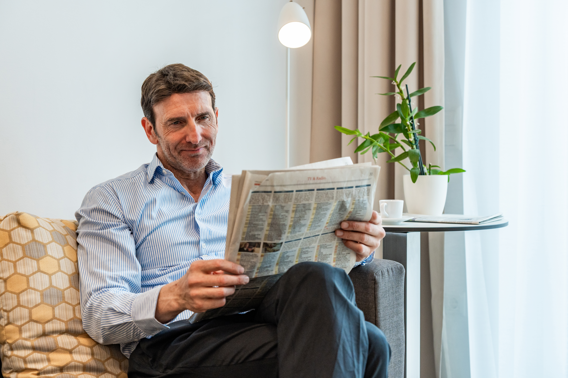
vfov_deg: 25.1
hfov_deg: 36.9
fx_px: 852
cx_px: 284
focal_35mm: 54
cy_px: 189
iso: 1000
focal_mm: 54
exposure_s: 1/320
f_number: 4
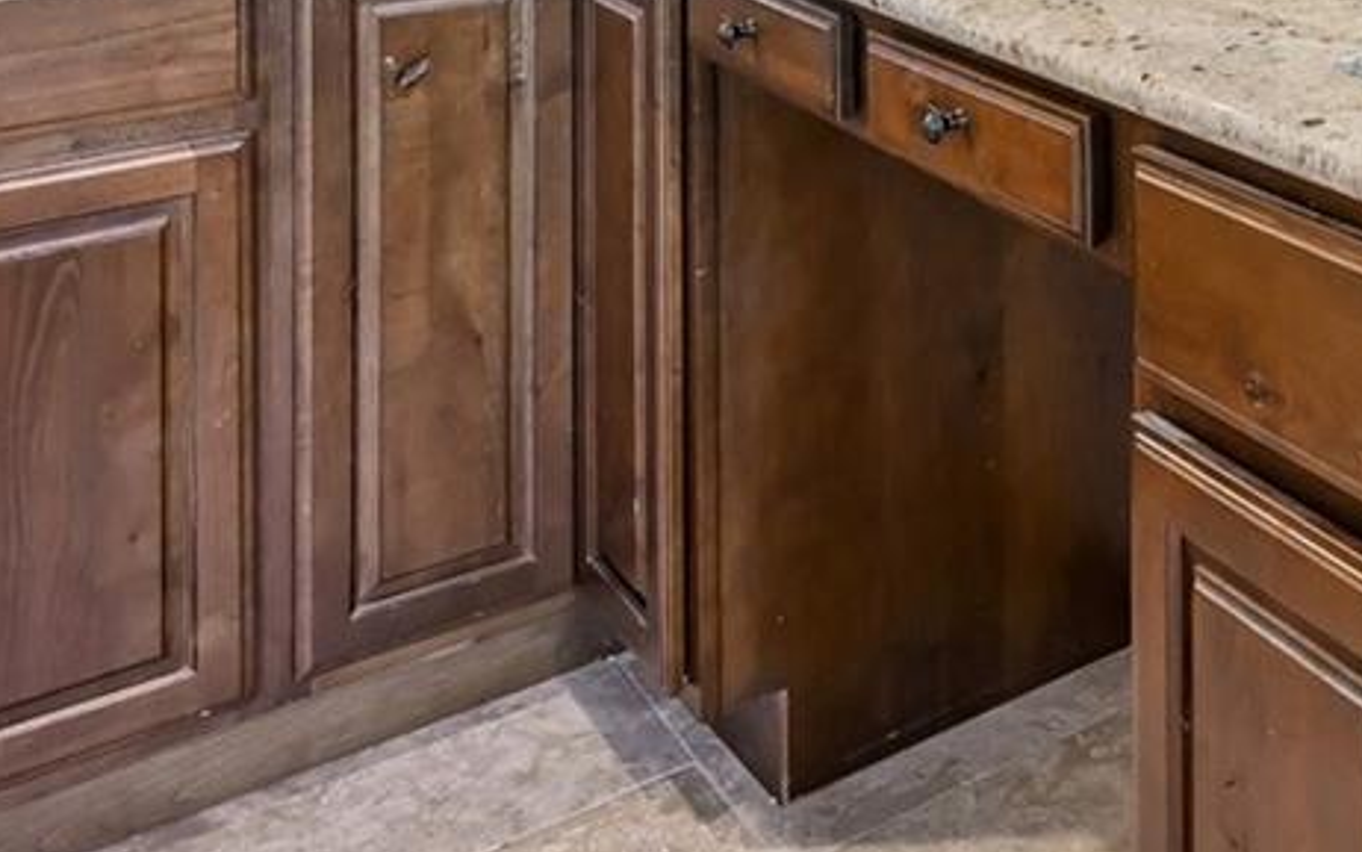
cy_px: -457
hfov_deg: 36.0
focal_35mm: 50
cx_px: 1383
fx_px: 1856
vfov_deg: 21.4
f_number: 10
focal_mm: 14
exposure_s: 1/5
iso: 400
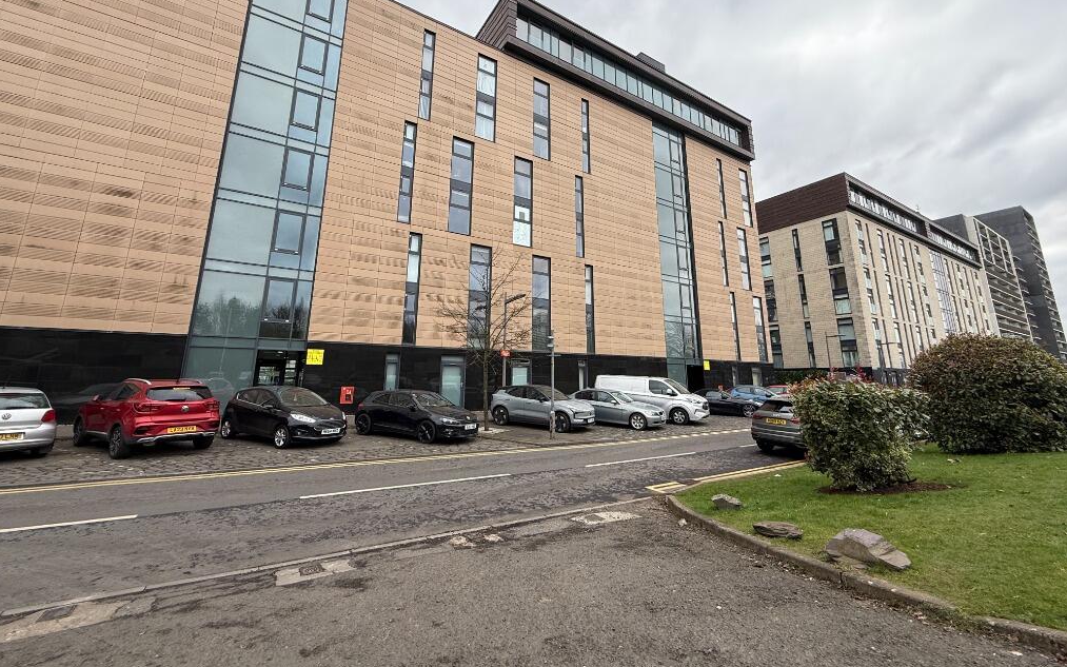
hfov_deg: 101.5
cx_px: 534
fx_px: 436
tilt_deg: +12.7
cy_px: 282
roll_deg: -0.7
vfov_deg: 74.3
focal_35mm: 15
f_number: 2.2
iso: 64
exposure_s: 1/408
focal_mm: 2.22
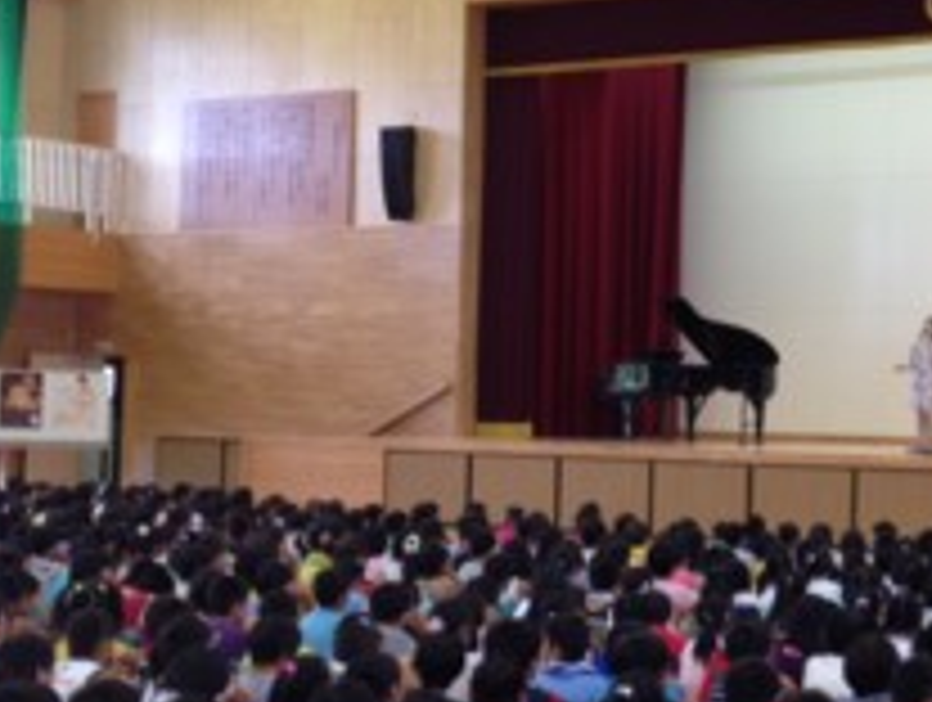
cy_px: 369
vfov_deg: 19.4
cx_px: 806
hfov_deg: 25.0
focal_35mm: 76
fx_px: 2050
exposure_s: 1/60
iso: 80
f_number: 2.4
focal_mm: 4.28
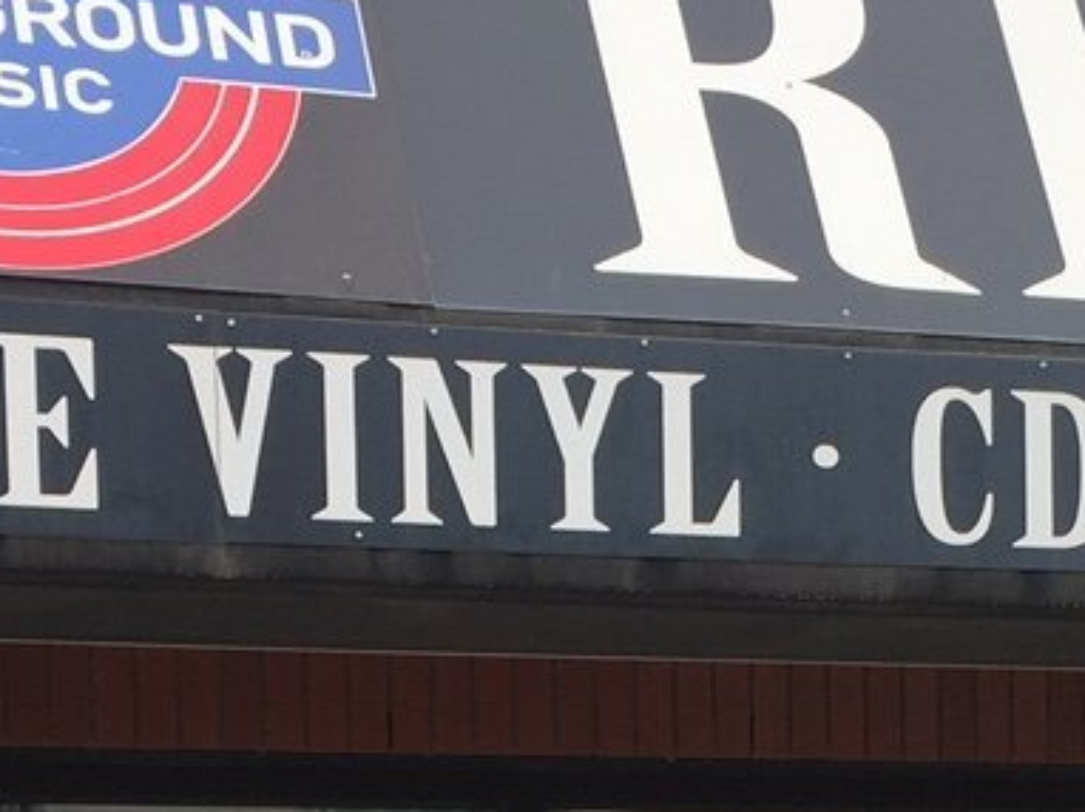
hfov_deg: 15.9
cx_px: 747
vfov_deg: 11.2
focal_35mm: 124
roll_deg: +0.5
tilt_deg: -6.4
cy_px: 1437
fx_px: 3884
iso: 32
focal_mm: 4.15
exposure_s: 1/455
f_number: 2.2
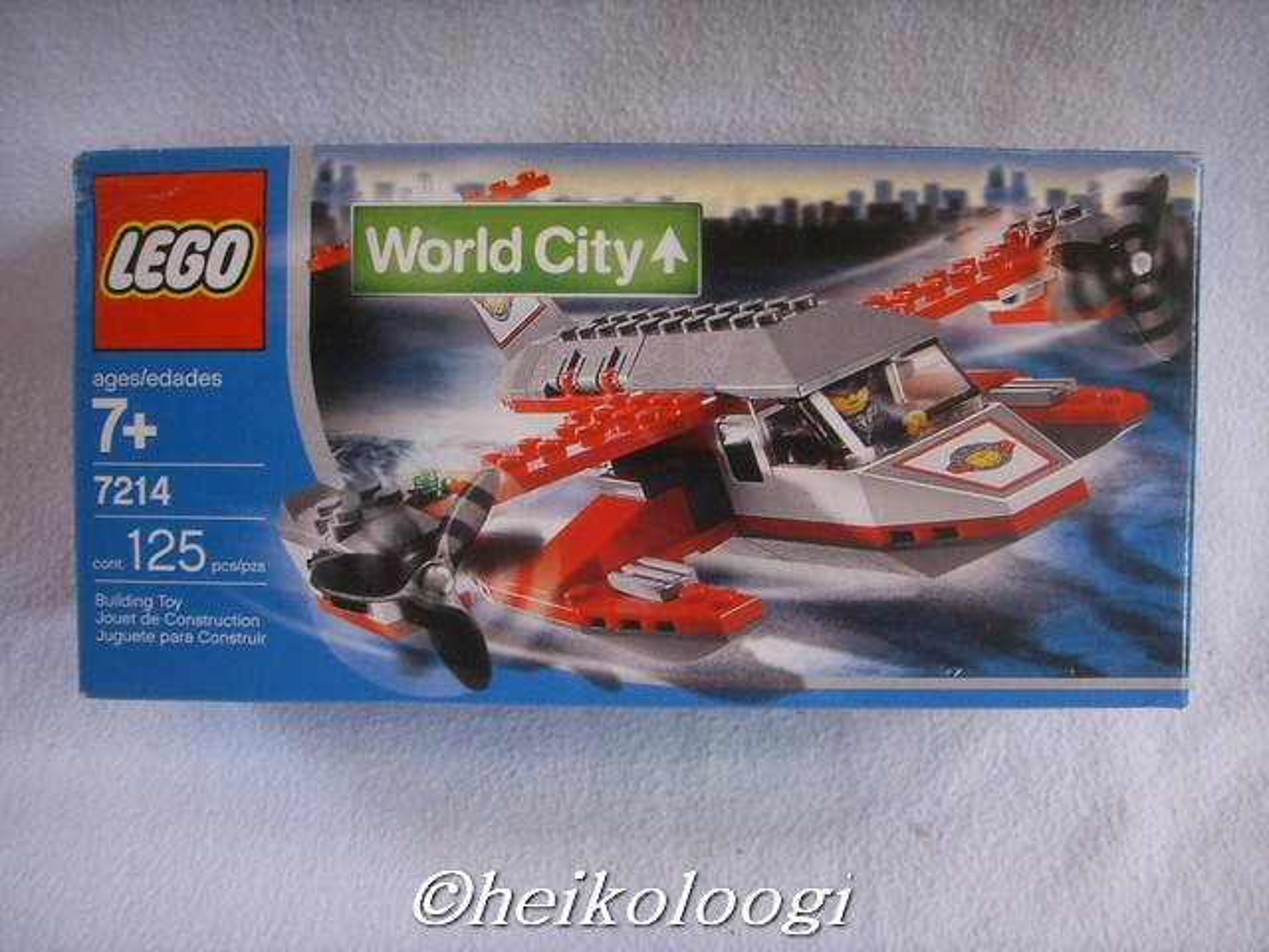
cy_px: 476
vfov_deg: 36.8
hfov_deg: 47.9
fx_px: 1430
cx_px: 634
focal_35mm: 39
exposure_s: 1/45
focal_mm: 6.6
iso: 150
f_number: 3.5
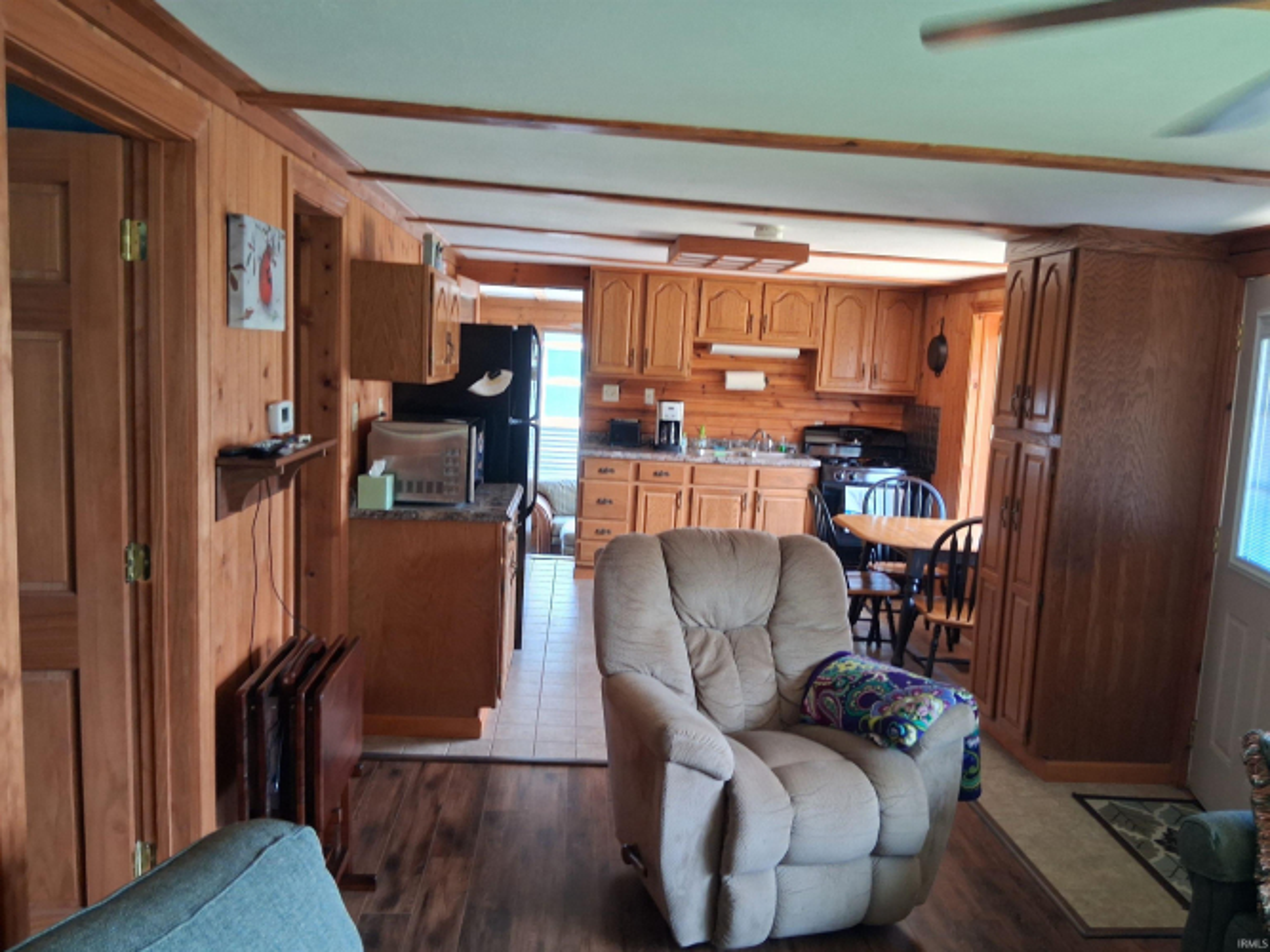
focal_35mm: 26
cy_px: 476
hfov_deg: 67.3
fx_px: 954
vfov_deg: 53.0
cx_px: 635
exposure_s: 1/60
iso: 250
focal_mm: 3.98
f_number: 1.8
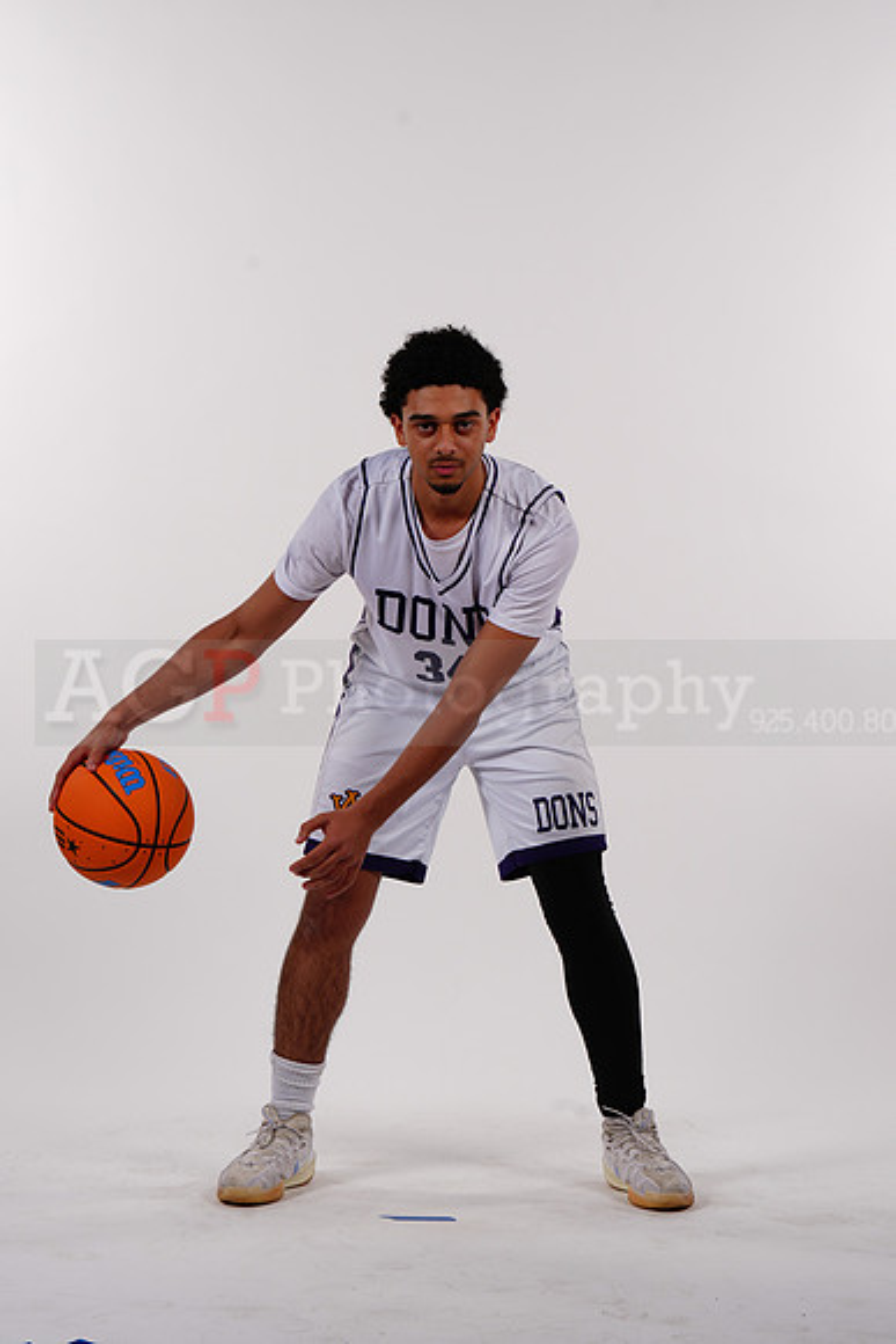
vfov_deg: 16.6
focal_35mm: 123
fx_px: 4589
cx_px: 448
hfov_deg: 11.2
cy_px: 672
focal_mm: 123
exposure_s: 1/500
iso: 200
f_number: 10
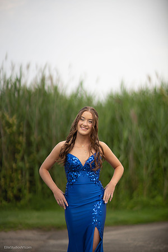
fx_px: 595
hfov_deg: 16.1
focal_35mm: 85
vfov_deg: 23.9
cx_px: 84
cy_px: 126
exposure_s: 1/3200
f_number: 1.3
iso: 100
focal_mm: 85
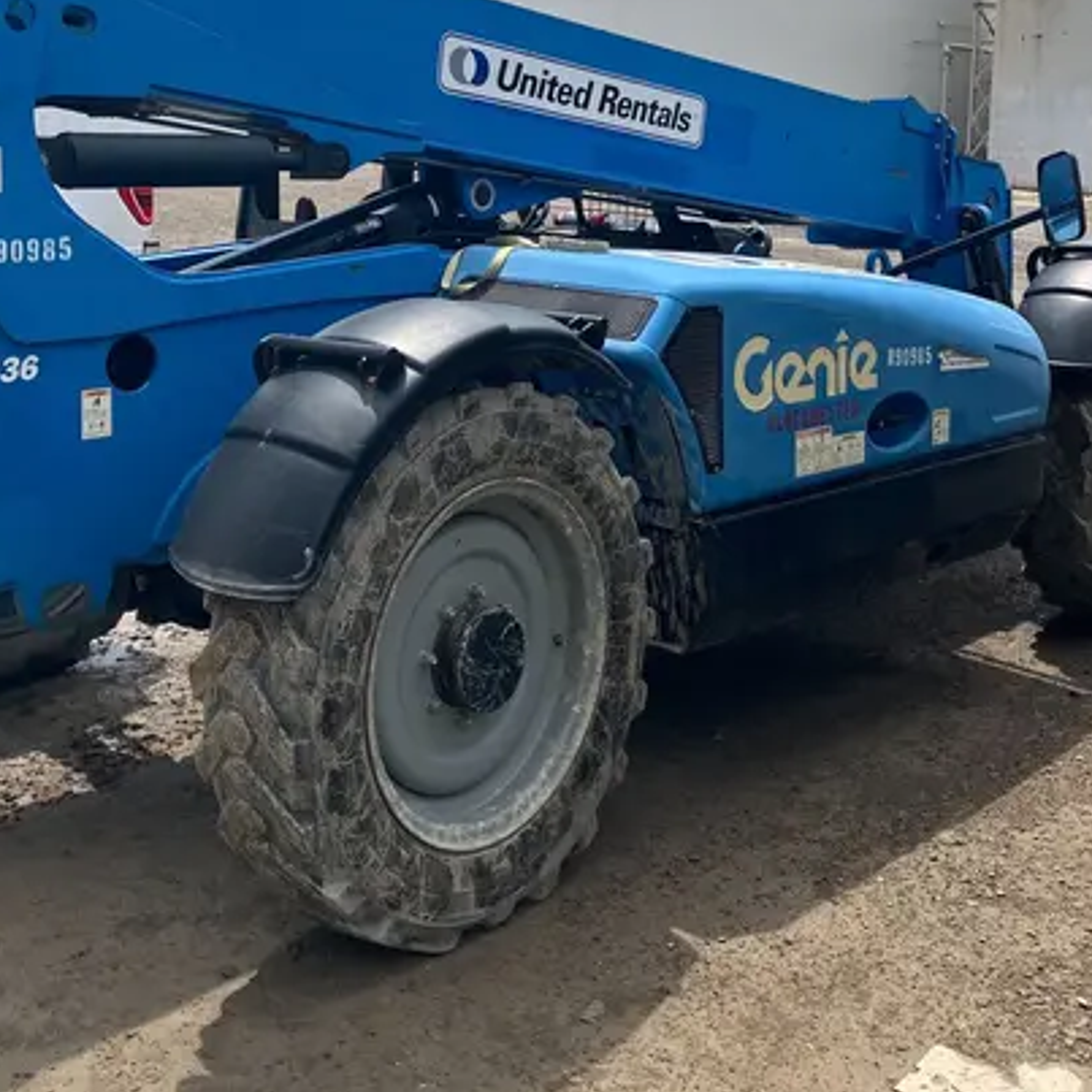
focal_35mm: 45
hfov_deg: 37.5
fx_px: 1606
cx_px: 482
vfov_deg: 36.5
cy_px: 243
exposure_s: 1/2558
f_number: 1.8
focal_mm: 3.99
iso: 32
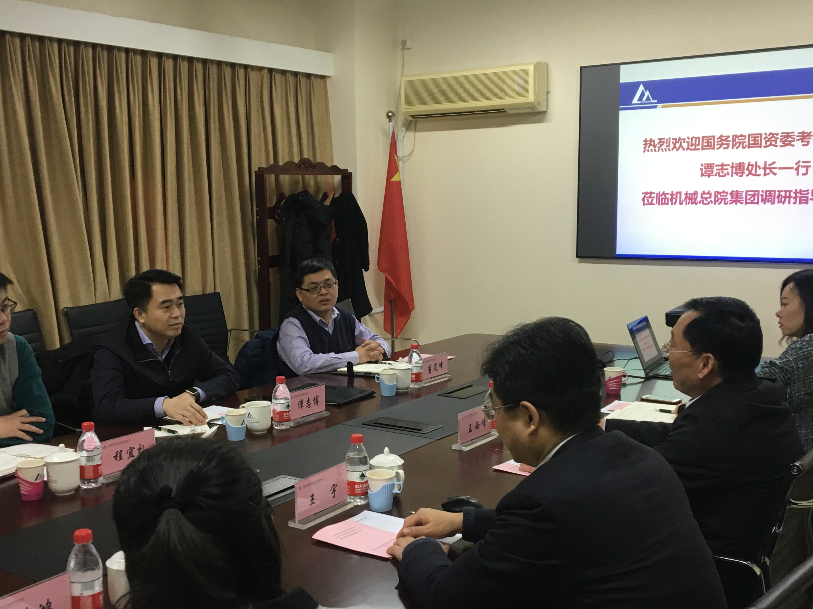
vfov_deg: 35.1
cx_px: 393
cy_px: 320
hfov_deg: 45.8
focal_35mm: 41
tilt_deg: -7.7
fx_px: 963
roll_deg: +0.8
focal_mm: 4.15
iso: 100
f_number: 2.2
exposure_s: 1/33
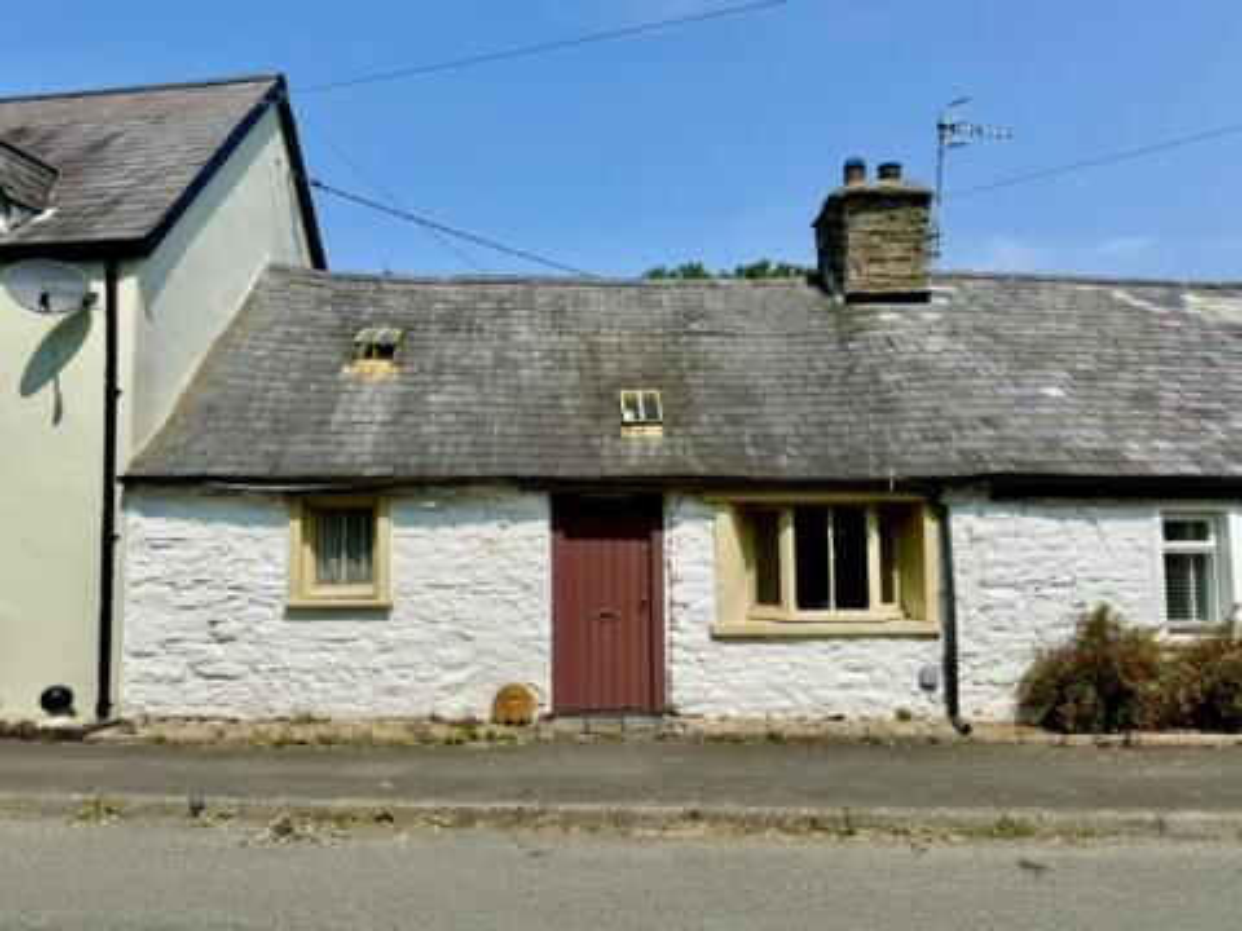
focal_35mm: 24
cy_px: 466
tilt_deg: +3.9
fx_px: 861
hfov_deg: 71.6
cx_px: 621
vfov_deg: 56.8
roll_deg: -0.2
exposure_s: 1/9091
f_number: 1.78
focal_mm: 6.76
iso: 80
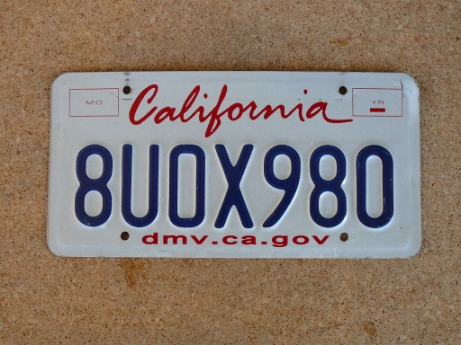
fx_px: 573
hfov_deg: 43.9
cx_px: 230
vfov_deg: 33.6
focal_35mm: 43
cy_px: 172
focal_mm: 6.4
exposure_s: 1/80
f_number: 3.2
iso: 80
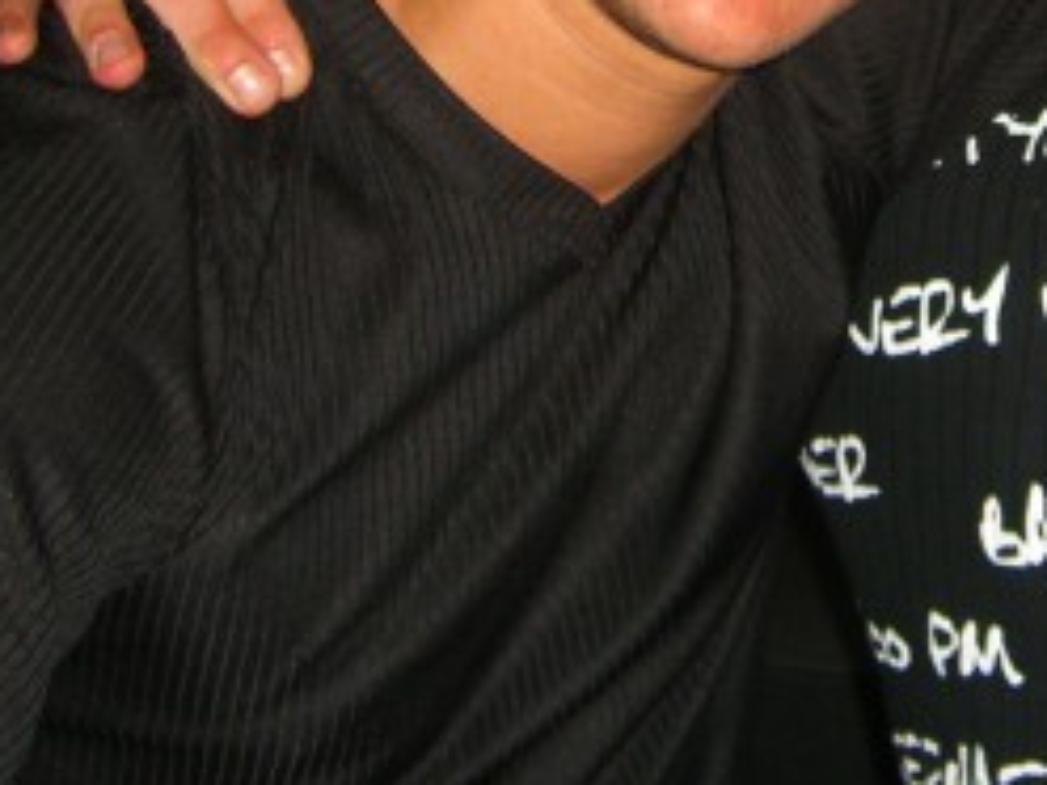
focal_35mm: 92
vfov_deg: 15.7
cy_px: -38
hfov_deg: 20.8
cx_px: 950
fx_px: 2783
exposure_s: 1/60
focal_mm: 7.9
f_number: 2.8
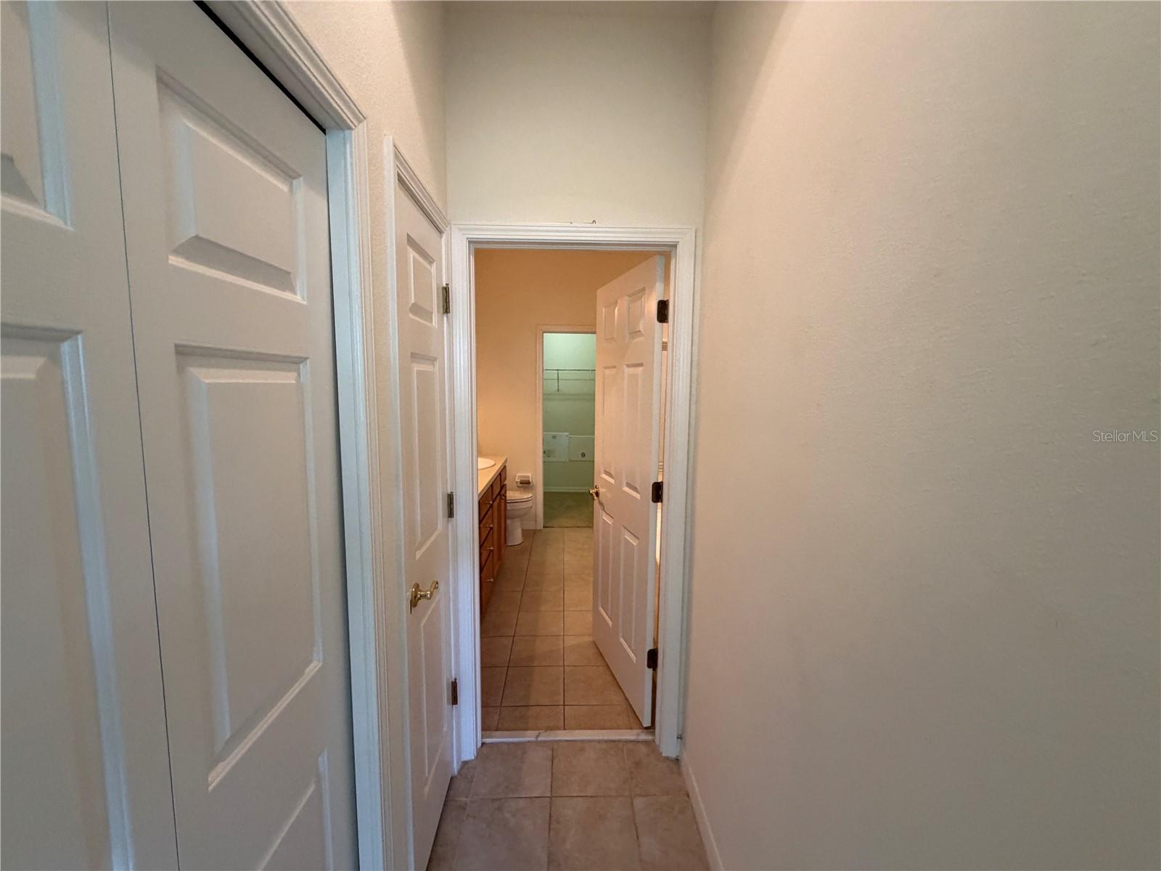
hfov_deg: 102.1
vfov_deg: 85.7
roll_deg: +0.5
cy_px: 436
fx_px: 470
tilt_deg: -4.5
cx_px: 580
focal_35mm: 14
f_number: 2.2
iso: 320
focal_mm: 2.22
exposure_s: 1/121
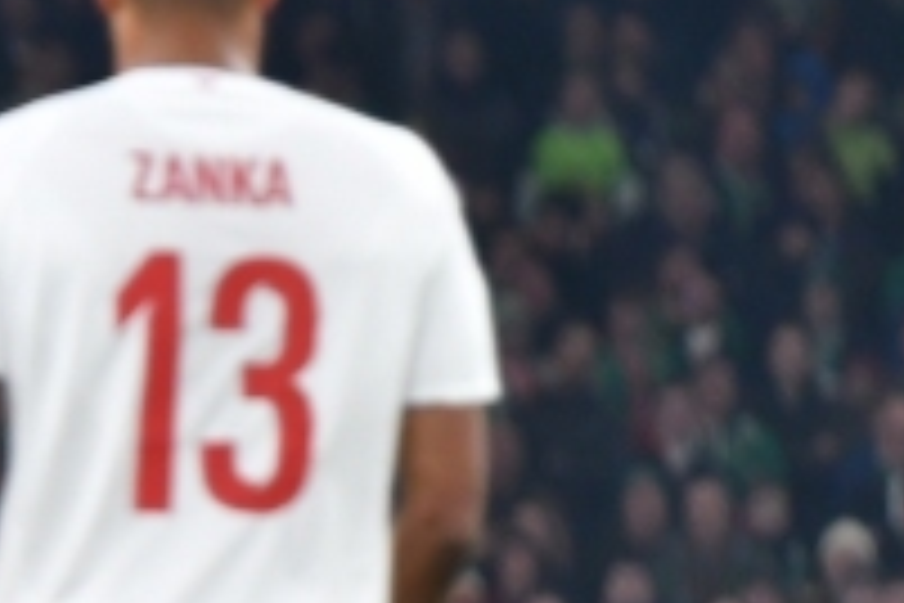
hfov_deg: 1.3
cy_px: 920
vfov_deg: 0.9
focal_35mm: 1591
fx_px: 39949
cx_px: -846
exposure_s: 1/800
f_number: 2.8
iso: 900
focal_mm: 200
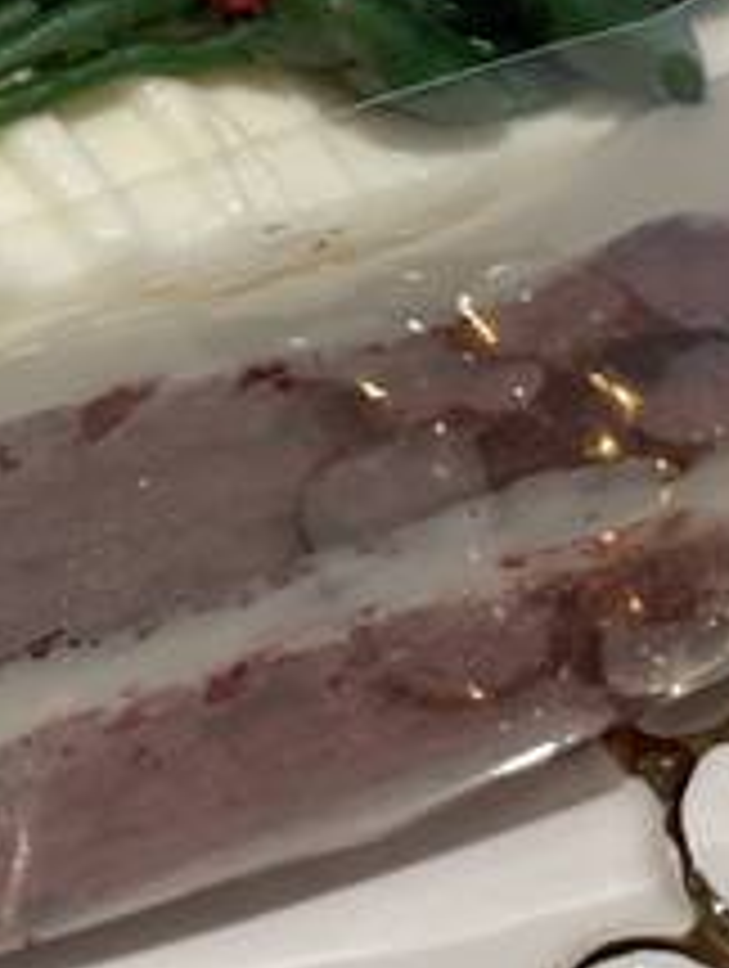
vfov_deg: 10.8
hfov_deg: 8.3
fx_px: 4955
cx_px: -279
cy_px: -425
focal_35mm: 177
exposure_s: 1/120
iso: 125
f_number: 2
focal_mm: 6
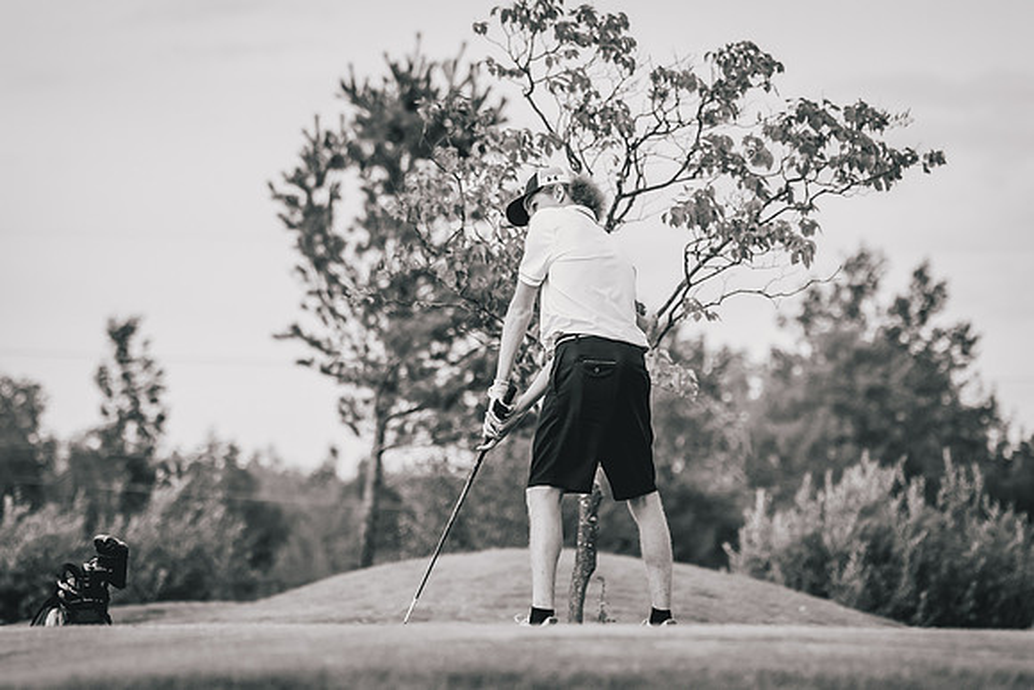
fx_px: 5169
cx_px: 517
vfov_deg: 7.6
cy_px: 343
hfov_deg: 11.4
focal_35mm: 180
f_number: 2.8
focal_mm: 113
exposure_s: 1/3200
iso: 400
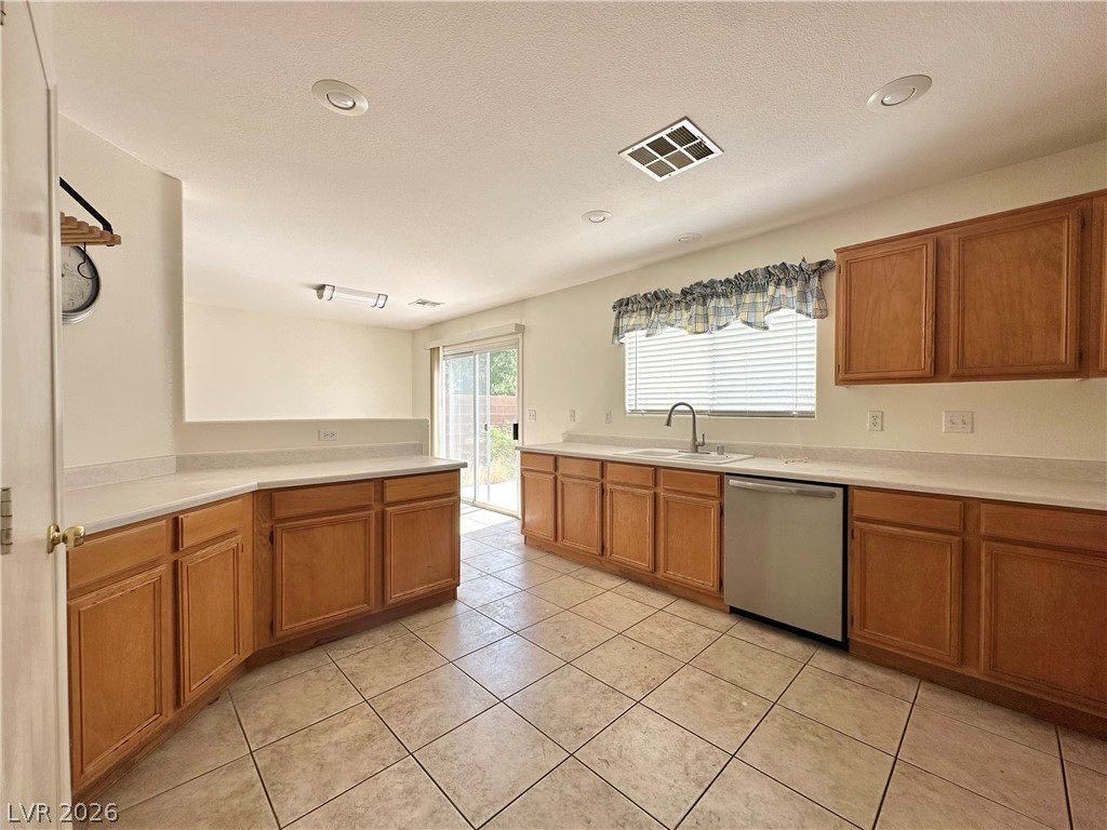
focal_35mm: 14
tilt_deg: +0.1
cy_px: 415
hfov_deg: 102.1
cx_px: 554
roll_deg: -0.7
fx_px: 448
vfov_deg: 85.7
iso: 40
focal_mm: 2.22
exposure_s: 1/416
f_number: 2.2
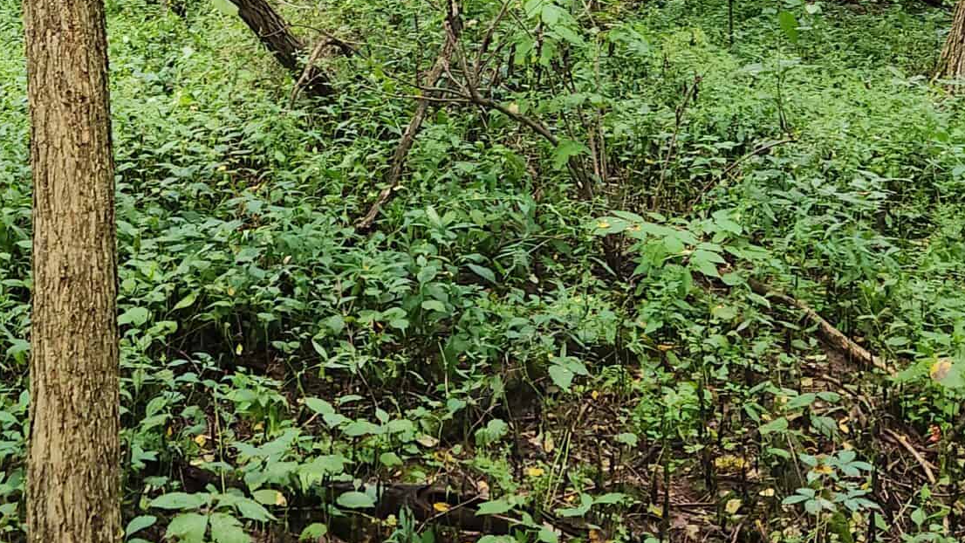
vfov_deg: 19.7
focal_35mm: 58
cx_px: 229
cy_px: -83
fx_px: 1484
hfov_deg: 35.1
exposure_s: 1/60
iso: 80
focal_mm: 5.4
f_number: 1.8
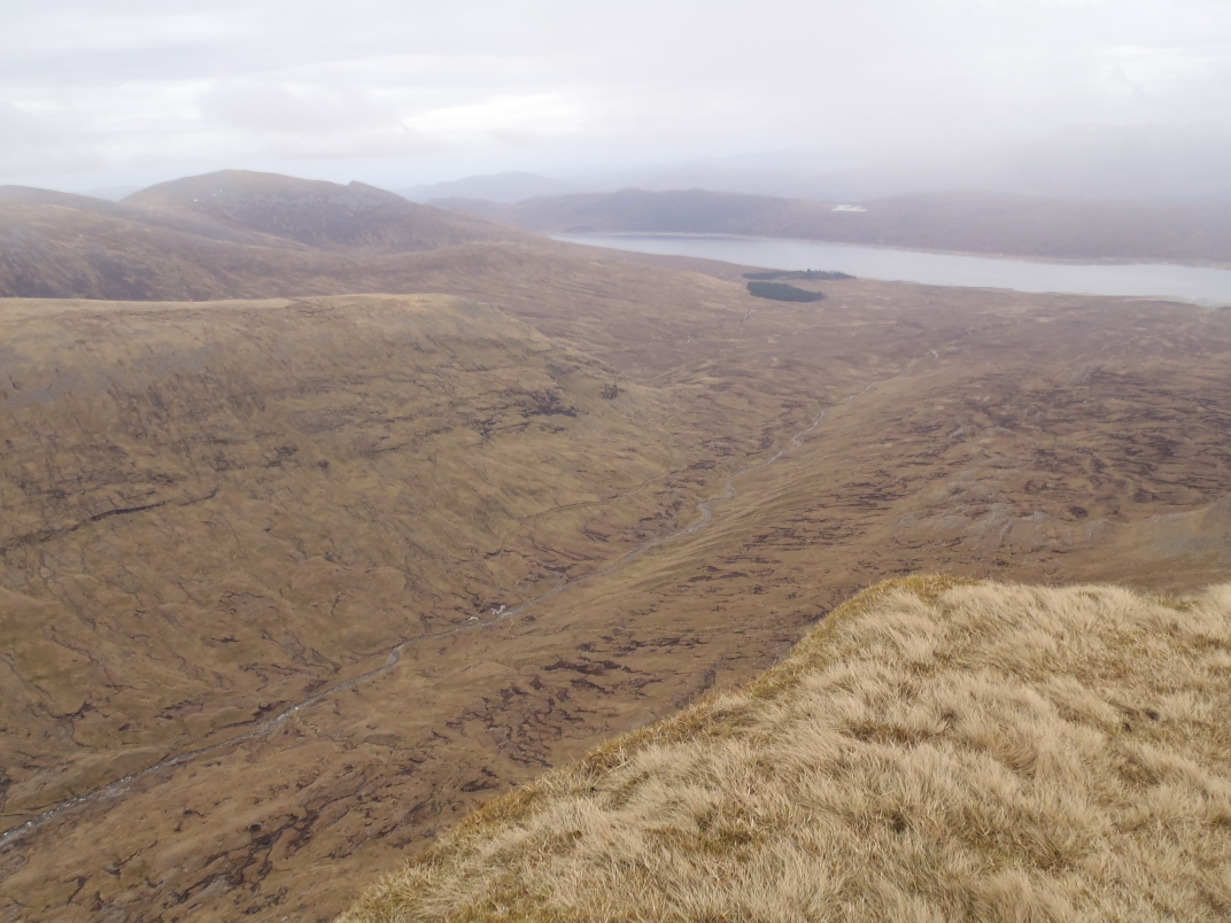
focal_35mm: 28
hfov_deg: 63.4
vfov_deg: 49.7
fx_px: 996
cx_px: 616
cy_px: 462
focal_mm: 5
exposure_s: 1/160
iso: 80
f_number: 4.5
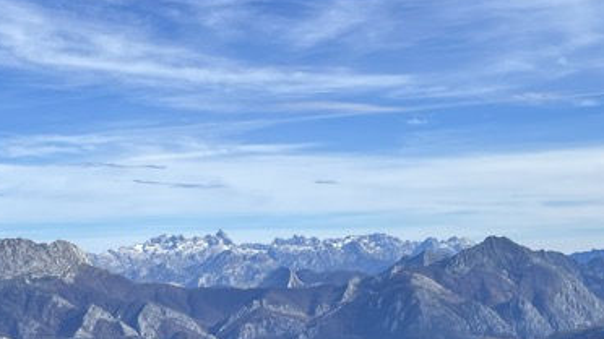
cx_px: 406
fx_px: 1249
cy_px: 383
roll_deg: +0.5
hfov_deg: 27.0
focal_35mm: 78
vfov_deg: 15.0
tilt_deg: -6.5
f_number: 1.6
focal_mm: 5.1
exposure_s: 1/3623
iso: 50
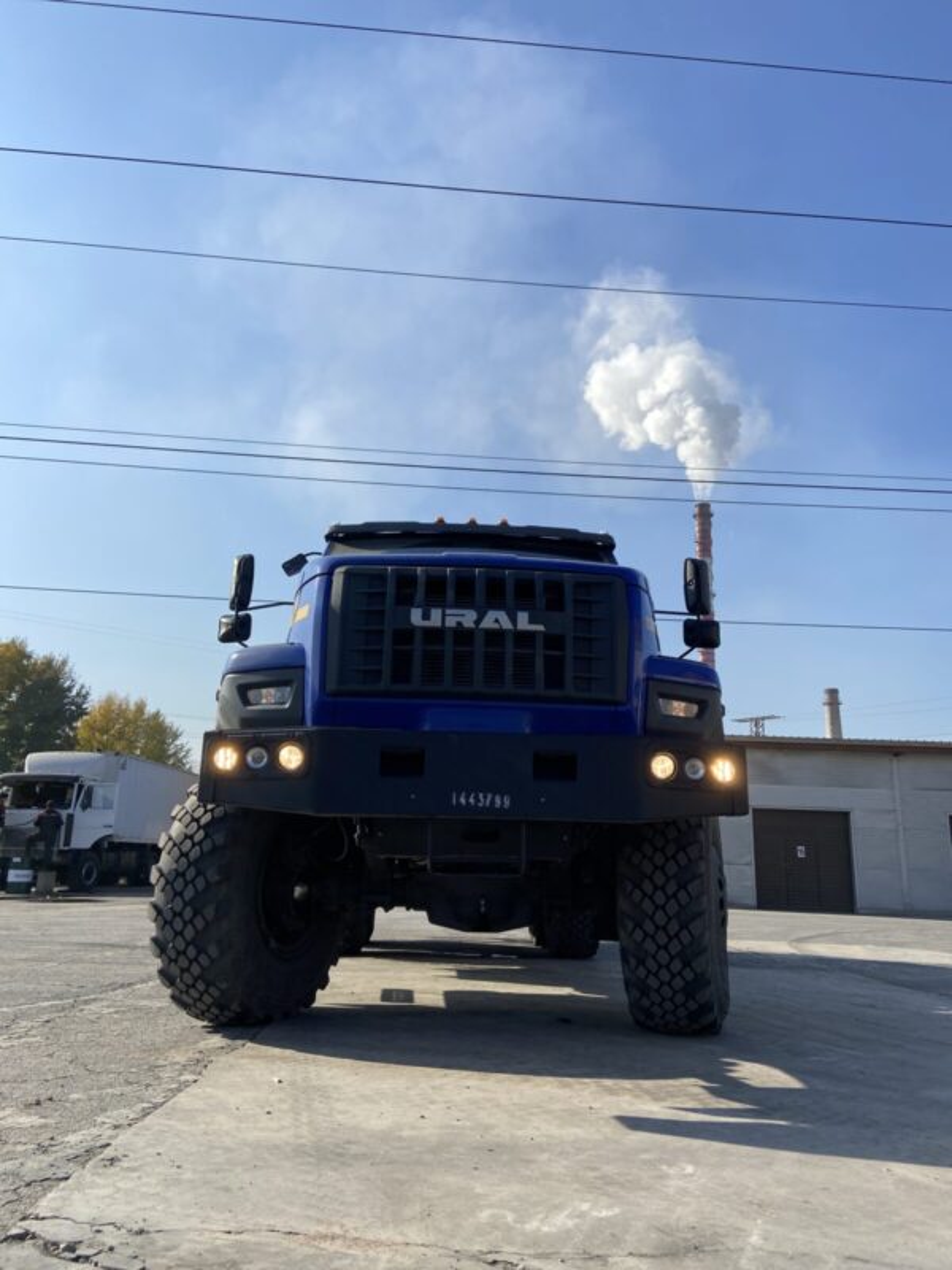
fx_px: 953
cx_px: 476
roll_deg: -1.1
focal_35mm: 26
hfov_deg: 53.1
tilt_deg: +13.3
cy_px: 635
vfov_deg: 67.3
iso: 32
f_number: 1.8
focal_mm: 4.25
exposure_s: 1/3040
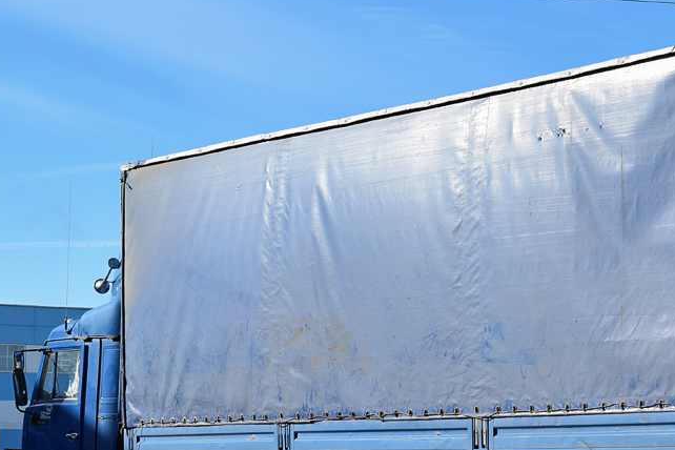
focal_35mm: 87
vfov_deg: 15.7
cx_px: 488
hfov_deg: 23.2
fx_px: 1630
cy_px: 272
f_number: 9
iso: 200
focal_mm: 31
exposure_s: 1/320
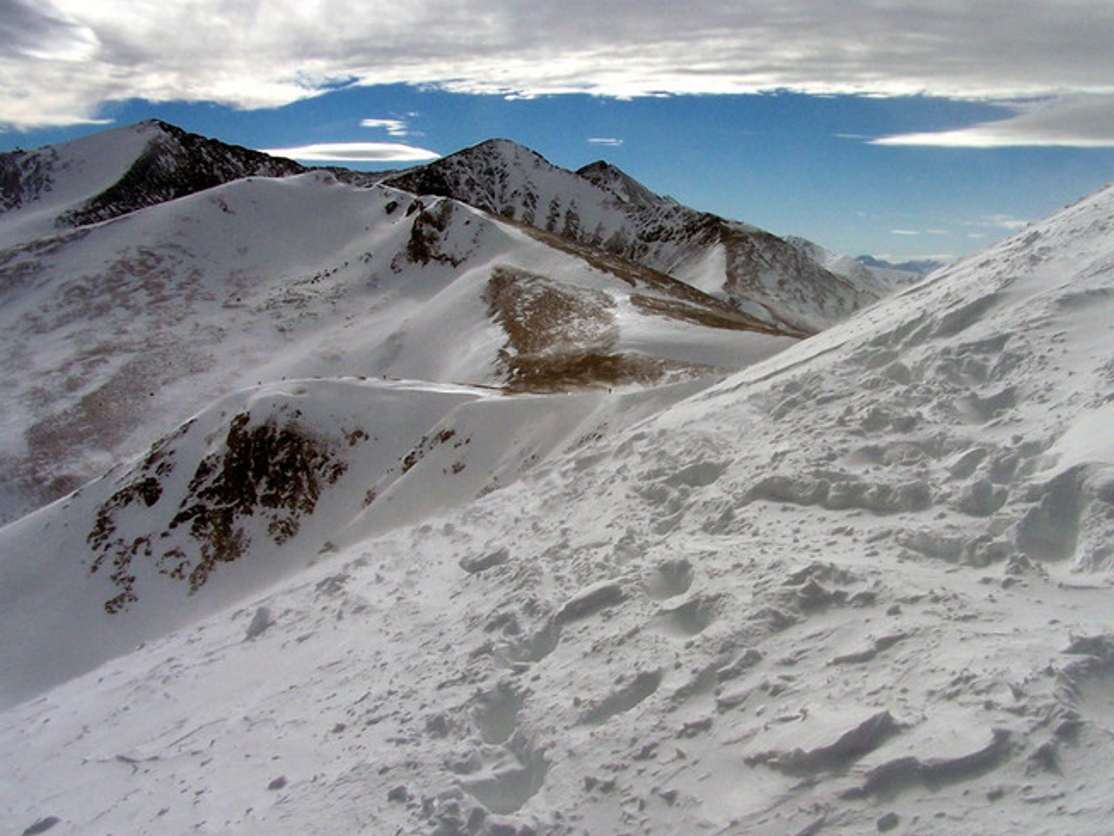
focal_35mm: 45
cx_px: 641
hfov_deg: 42.0
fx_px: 1448
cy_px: 456
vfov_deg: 32.2
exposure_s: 1/1500
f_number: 5.6
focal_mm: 6.3
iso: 80
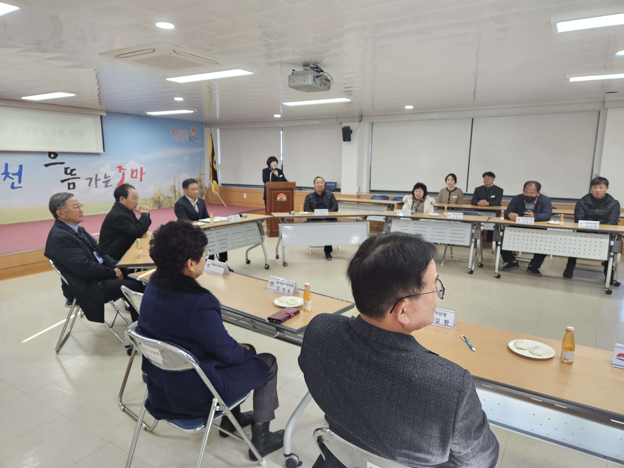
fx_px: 415
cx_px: 312
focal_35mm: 23
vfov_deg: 58.9
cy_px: 234
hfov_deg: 73.9
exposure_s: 1/120
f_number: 1.8
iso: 200
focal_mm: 5.4
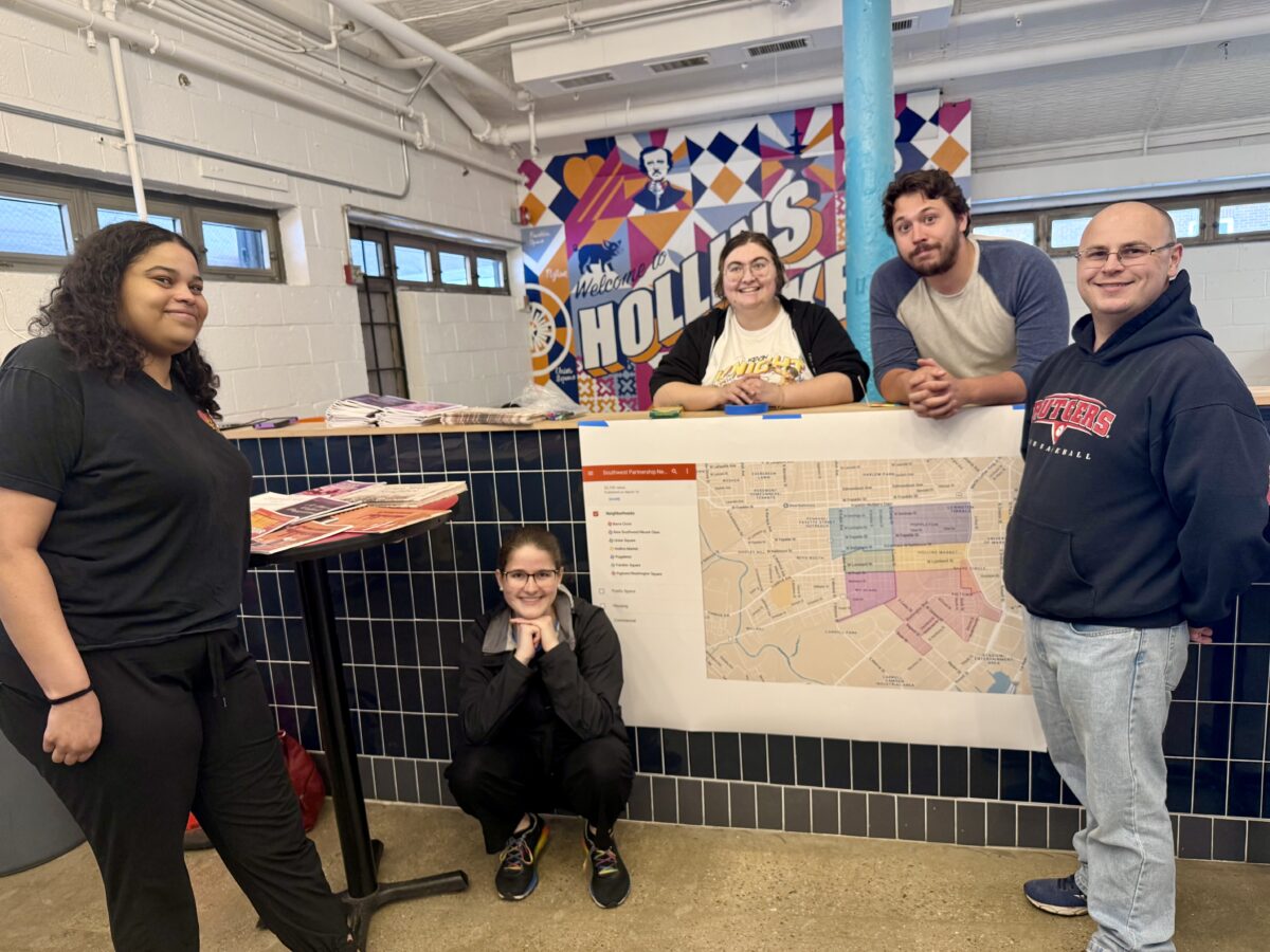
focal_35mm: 24
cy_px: 476
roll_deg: +3.9
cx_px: 635
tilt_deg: -10.0
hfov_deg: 71.6
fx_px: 881
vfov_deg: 56.8
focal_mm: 6.76
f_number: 1.78
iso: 200
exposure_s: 1/60
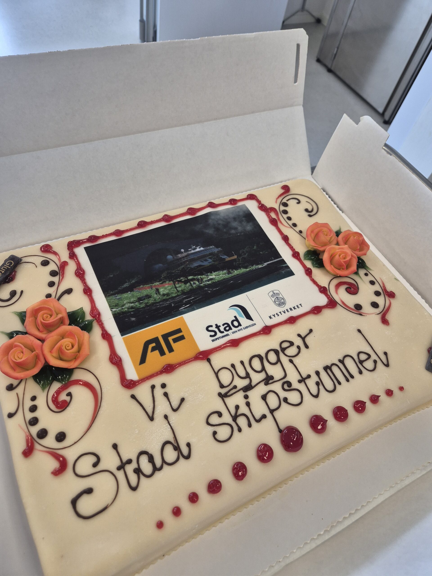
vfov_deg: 73.9
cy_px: 288
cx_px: 216
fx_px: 383
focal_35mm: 23
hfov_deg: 58.9
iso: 125
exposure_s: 1/100
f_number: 1.8
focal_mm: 5.4
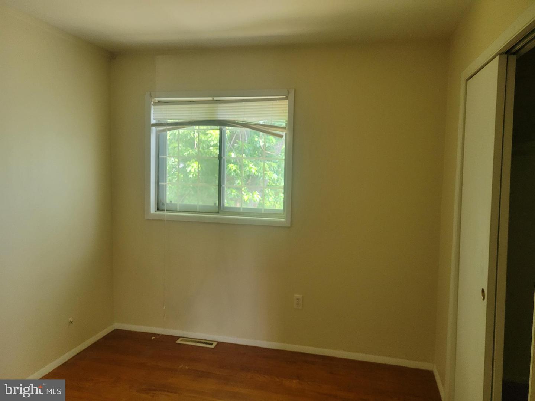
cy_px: 200
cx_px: 268
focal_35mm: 26
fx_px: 402
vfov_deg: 53.1
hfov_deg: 67.3
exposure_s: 1/120
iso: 320
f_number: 1.8
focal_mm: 5.4
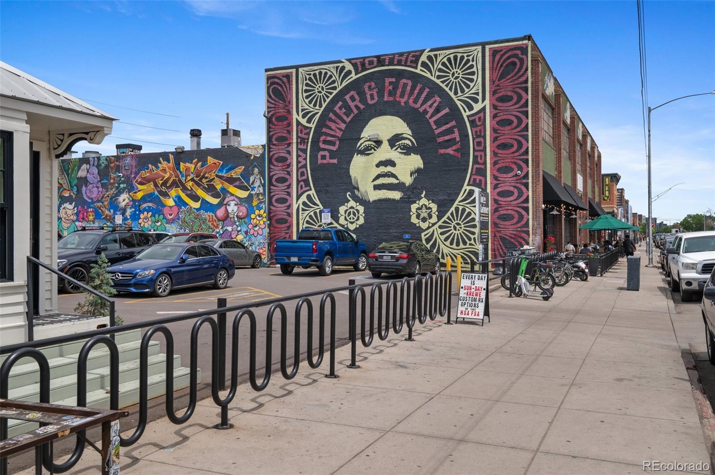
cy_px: 238
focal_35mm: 35
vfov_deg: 37.8
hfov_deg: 54.5
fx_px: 694
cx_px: 358
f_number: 9
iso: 360
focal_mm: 35
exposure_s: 1/1000
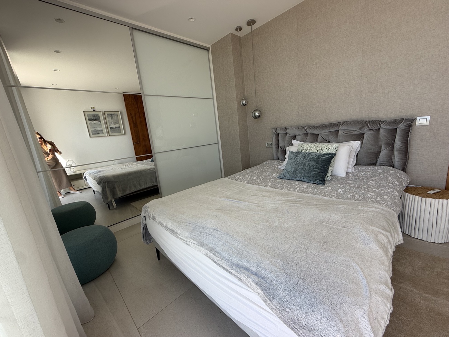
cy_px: 168
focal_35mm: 14
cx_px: 224
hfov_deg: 102.1
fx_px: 182
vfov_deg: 85.7
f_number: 2.2
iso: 40
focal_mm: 2.22
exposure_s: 1/244
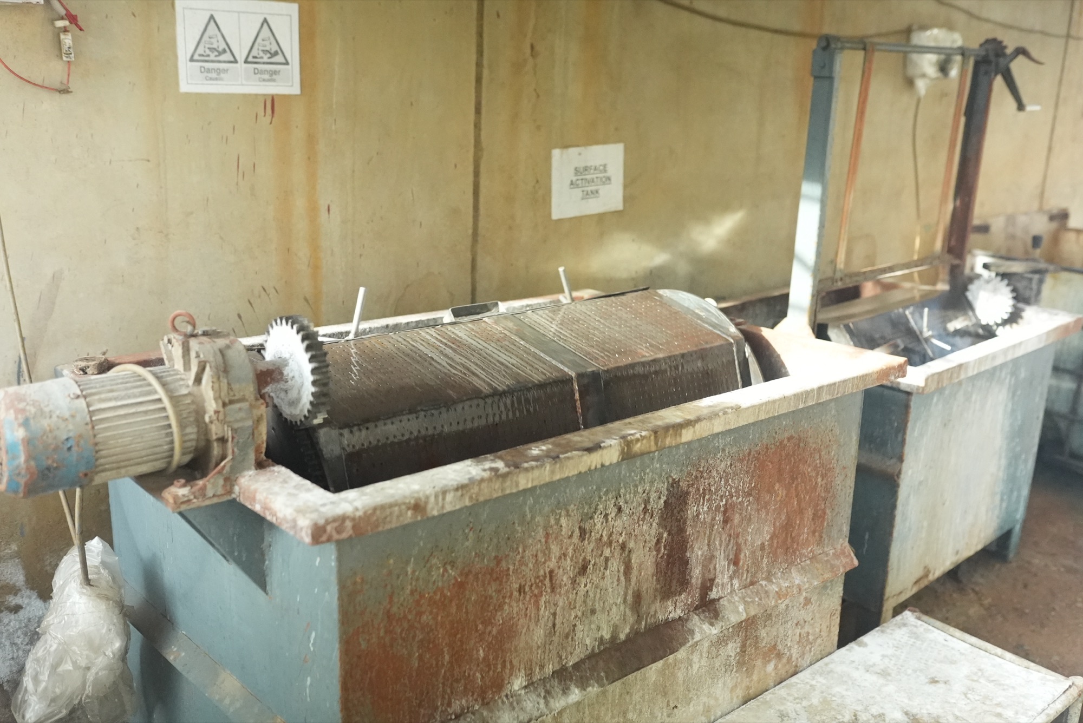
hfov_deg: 54.4
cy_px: 362
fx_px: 1053
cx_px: 542
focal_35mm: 35
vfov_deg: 37.9
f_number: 2.2
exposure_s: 1/100
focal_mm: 35
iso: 12800
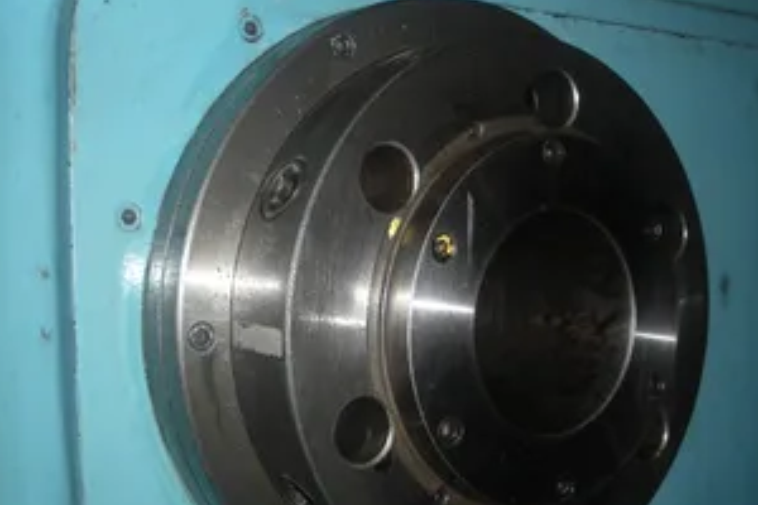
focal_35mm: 50
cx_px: 356
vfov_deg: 26.9
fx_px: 1053
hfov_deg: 39.6
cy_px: 316
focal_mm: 6.3
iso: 64
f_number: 3.5
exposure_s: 1/60
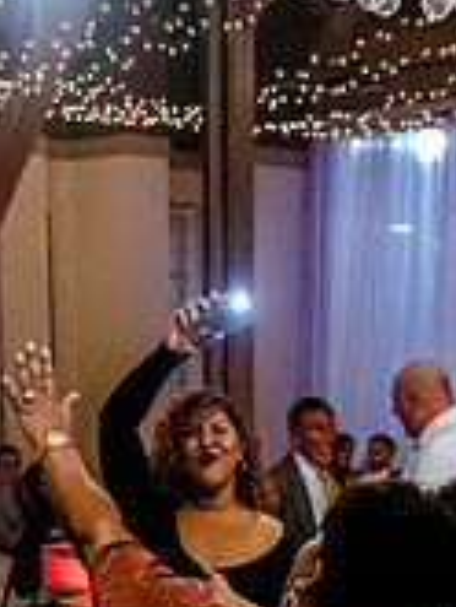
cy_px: 668
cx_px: 177
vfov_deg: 22.7
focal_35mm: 81
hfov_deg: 18.2
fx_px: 1421
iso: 5000
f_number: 2.8
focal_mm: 24
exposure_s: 1/200
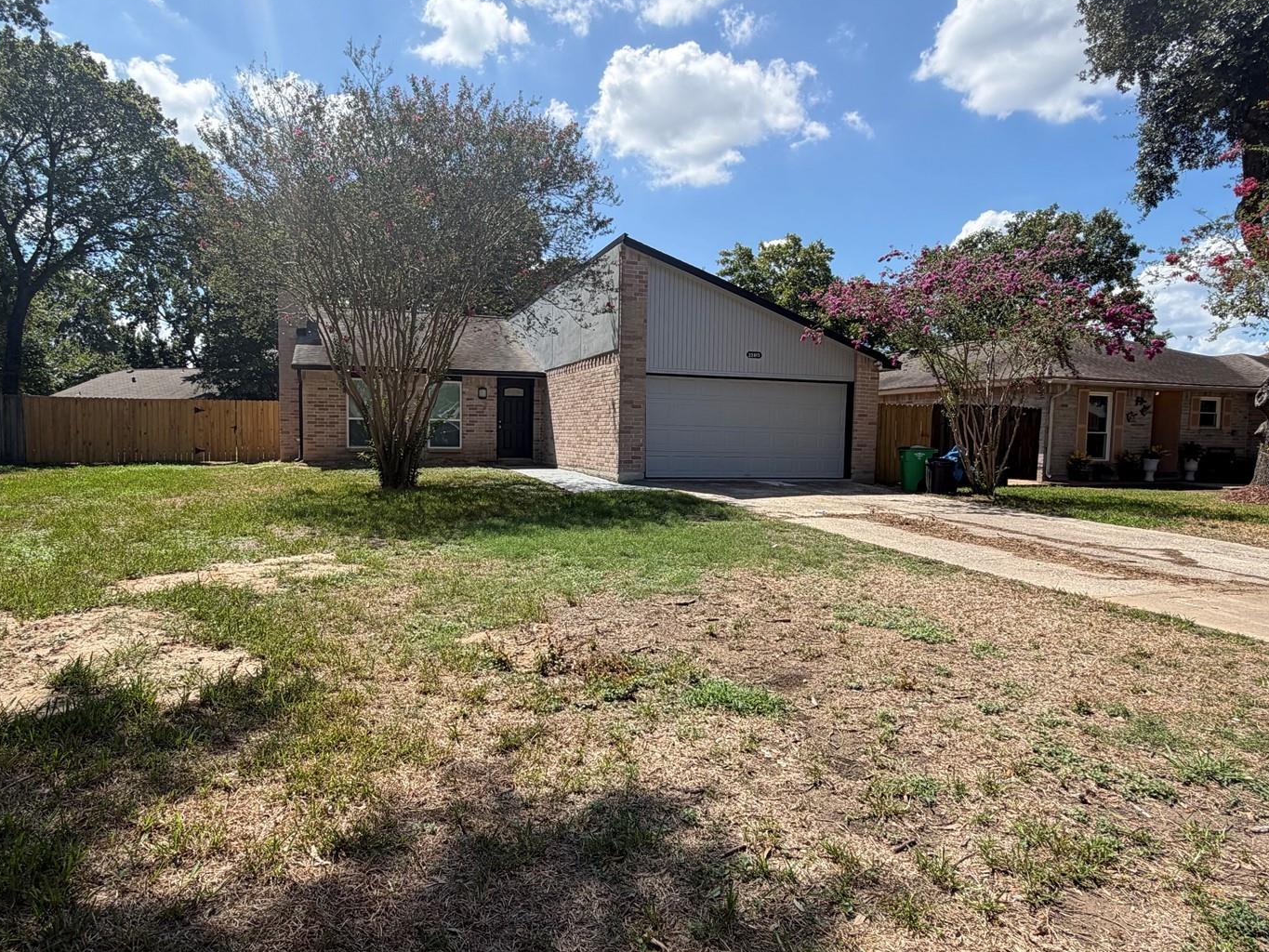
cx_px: 590
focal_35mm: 21
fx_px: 770
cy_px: 484
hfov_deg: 78.9
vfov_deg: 63.4
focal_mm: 2.22
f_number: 2.2
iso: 20
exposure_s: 1/820
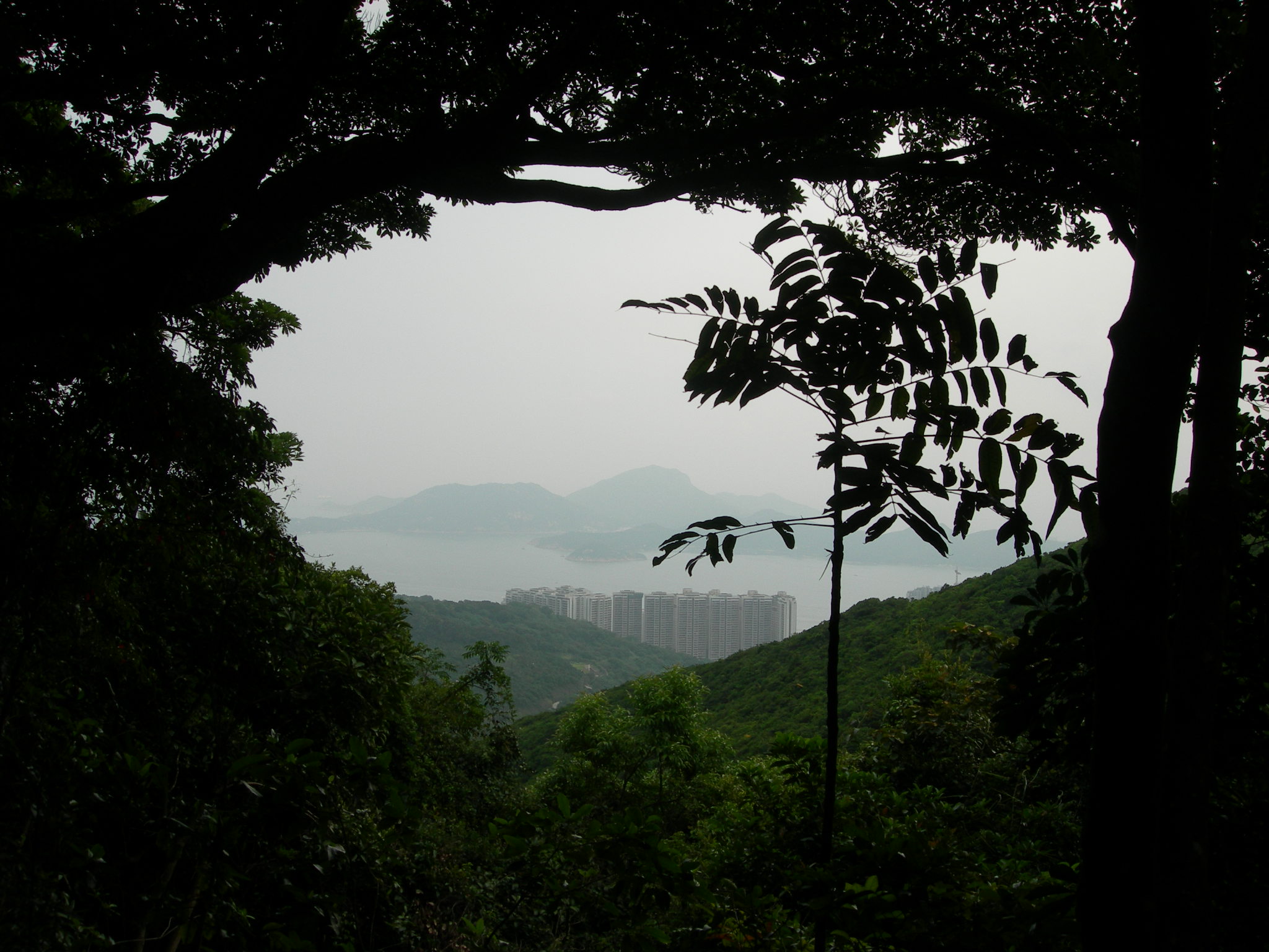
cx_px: 634
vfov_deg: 37.7
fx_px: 1393
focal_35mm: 38
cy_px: 476
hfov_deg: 49.0
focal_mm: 7.8
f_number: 4.8
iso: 50
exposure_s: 1/318
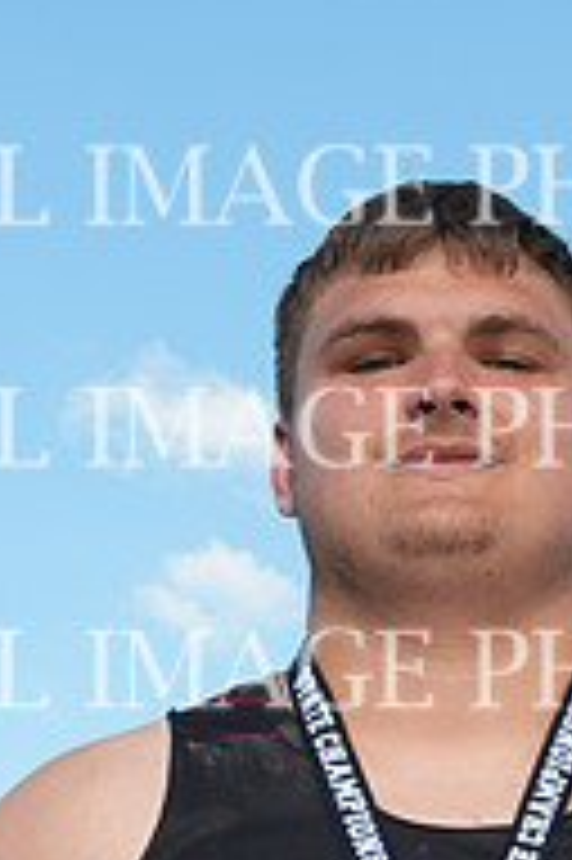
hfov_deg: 8.8
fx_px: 3701
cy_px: 1274
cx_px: 439
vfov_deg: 12.6
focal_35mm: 155
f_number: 10
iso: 100
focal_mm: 34
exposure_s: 1/60
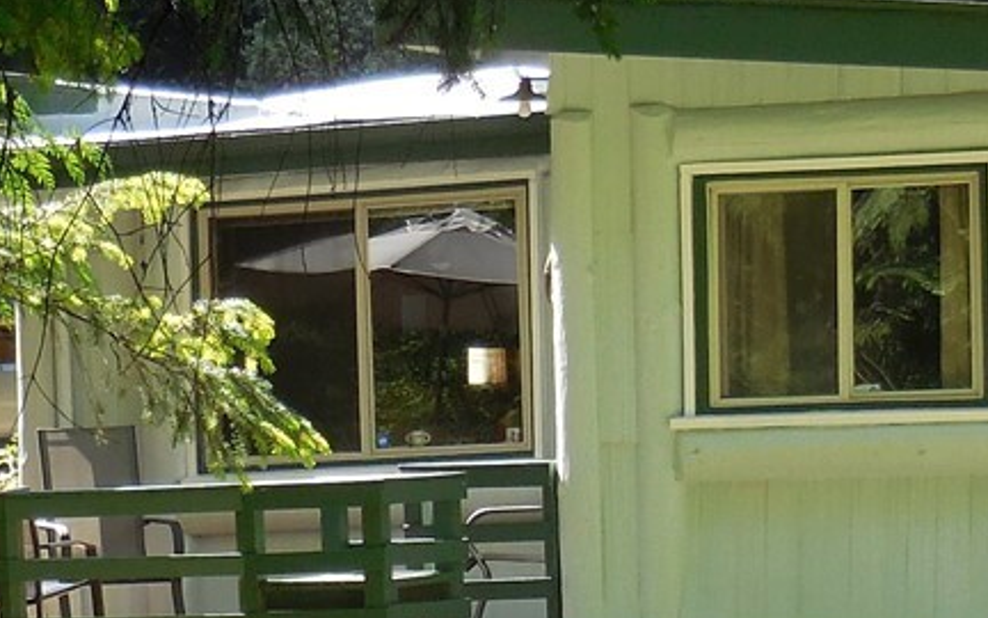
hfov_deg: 10.3
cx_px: 329
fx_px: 5493
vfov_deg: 6.4
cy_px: 774
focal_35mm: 204
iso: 125
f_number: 4.3
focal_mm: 9.4
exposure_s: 1/125
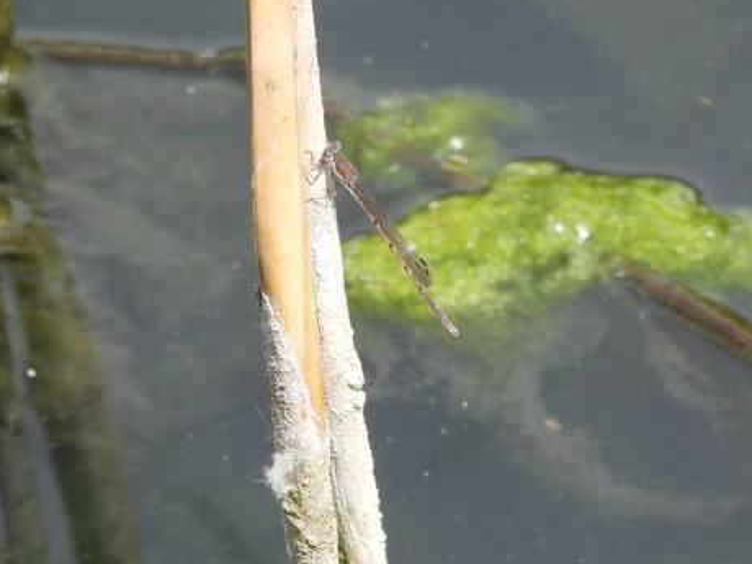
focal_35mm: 973
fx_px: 21138
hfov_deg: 2.0
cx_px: 363
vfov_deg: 1.5
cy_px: 306
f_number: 6.3
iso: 100
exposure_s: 1/250
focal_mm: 125
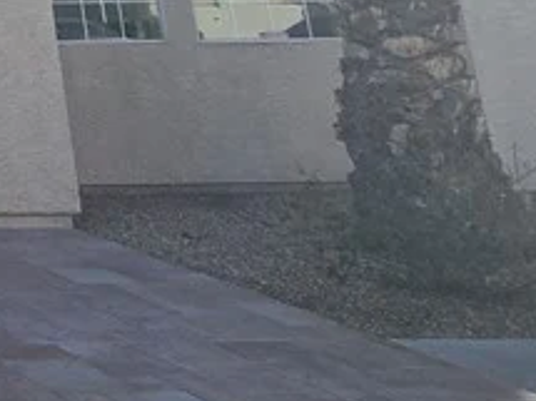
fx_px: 959
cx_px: -611
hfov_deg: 17.6
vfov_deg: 20.2
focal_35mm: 62
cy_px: -209
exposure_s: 1/1628
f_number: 2.2
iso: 50
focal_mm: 2.2
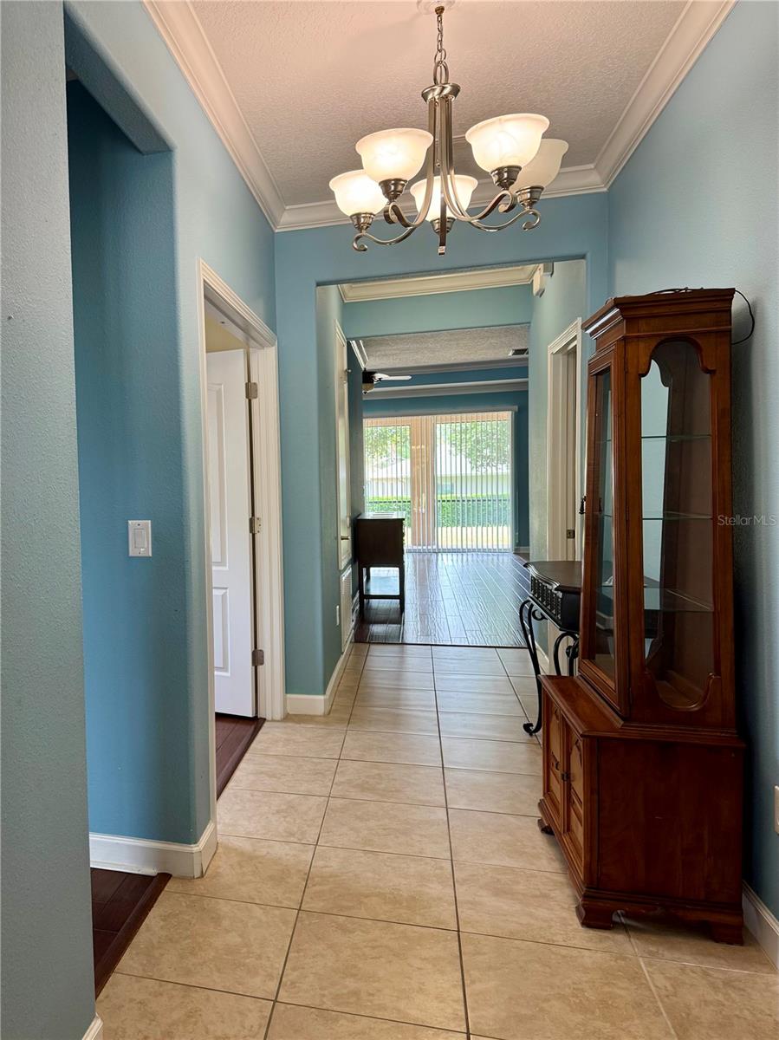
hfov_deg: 56.8
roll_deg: +1.8
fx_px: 721
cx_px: 390
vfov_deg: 71.6
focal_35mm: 24
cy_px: 520
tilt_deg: -3.7
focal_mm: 6.76
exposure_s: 1/120
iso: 160
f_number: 1.78
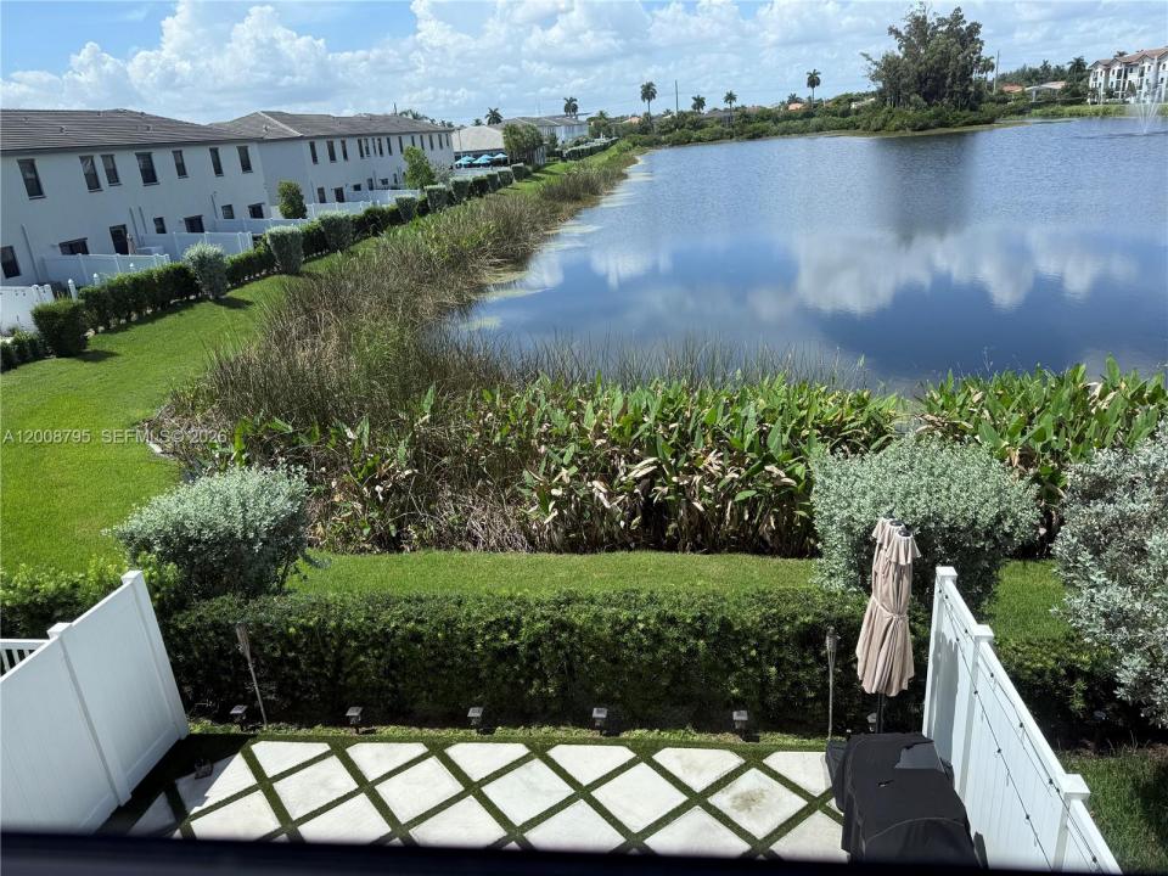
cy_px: 438
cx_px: 584
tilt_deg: -20.3
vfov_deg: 56.8
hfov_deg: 71.6
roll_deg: +4.3
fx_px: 810
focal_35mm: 24
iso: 80
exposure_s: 1/1855
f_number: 1.78
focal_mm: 6.76
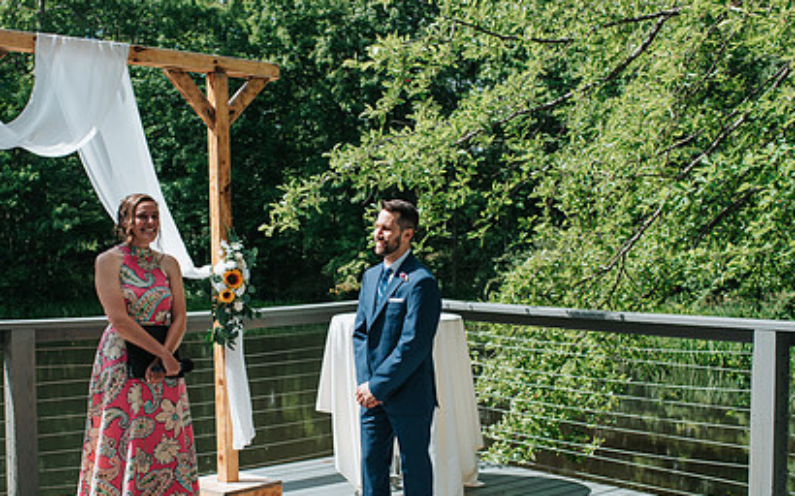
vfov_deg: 23.4
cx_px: 294
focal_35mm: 55
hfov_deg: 36.7
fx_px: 1191
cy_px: 332
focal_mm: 35
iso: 140
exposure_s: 1/1250
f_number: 3.5
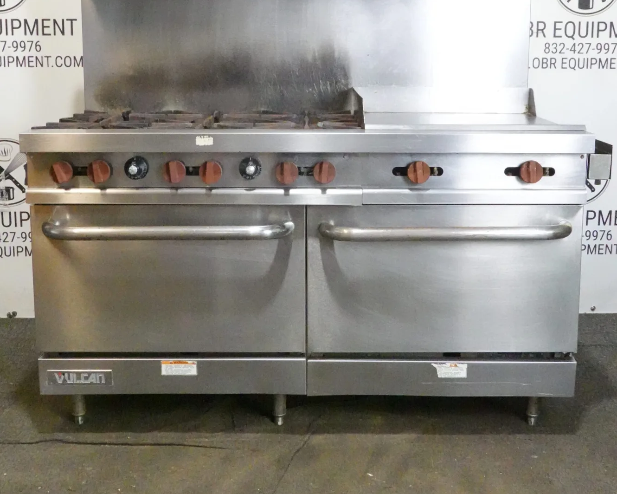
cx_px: 308
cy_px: 162
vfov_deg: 31.2
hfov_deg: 38.8
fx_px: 877
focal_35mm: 48
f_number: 10
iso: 6400
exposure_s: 1/40
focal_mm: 12.76
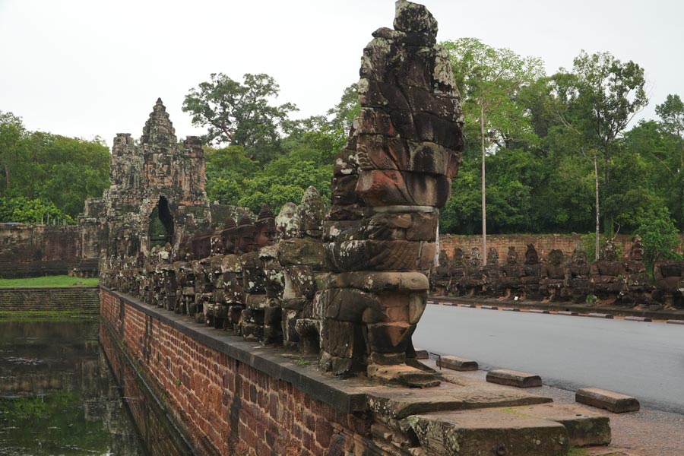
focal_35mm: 40
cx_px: 342
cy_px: 228
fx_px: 769
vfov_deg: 33.0
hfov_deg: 47.9
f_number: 5.6
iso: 400
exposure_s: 1/125
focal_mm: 27
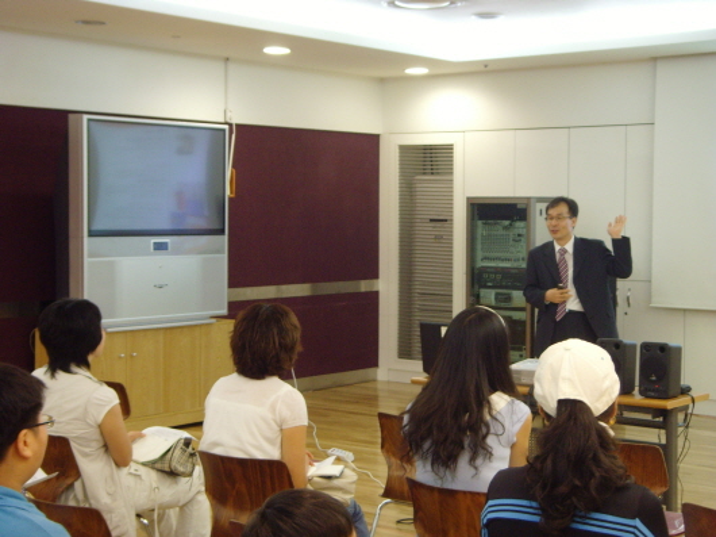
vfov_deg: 21.0
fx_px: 1447
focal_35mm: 70
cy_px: 268
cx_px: 358
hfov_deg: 27.8
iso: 200
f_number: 4.1
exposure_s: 1/15
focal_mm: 11.8
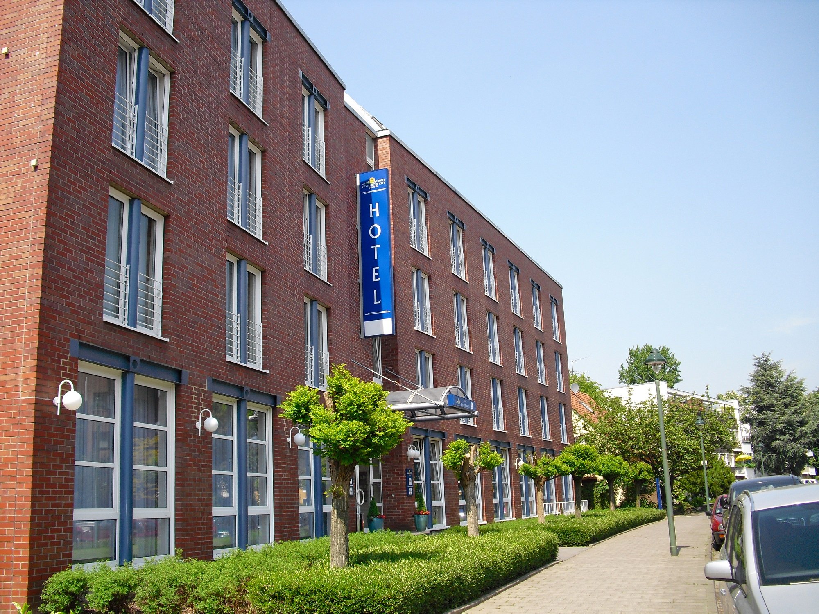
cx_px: 410
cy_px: 307
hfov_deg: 51.4
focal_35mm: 36
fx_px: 852
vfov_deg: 39.7
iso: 100
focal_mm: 6.3
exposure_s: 1/800
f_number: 3.1
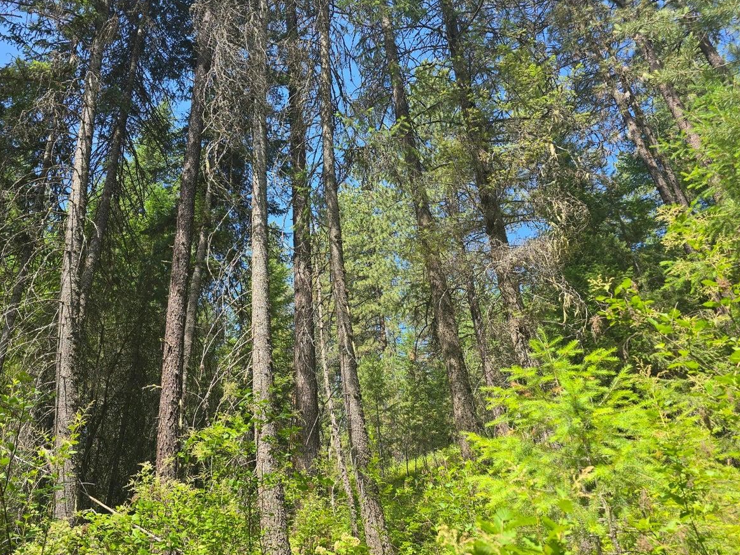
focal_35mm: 27
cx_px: 338
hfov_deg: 65.2
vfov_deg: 51.3
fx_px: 577
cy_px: 262
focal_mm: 6.3
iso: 12
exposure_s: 1/222
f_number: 1.7
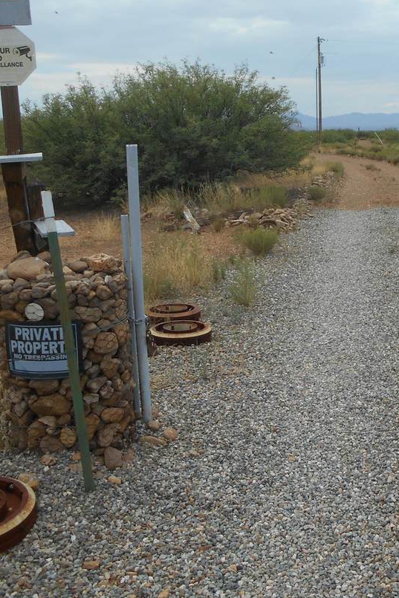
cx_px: 323
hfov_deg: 30.4
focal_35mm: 43
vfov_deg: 45.3
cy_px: 259
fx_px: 715
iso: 80
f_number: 3.2
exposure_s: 1/1250
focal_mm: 4.6
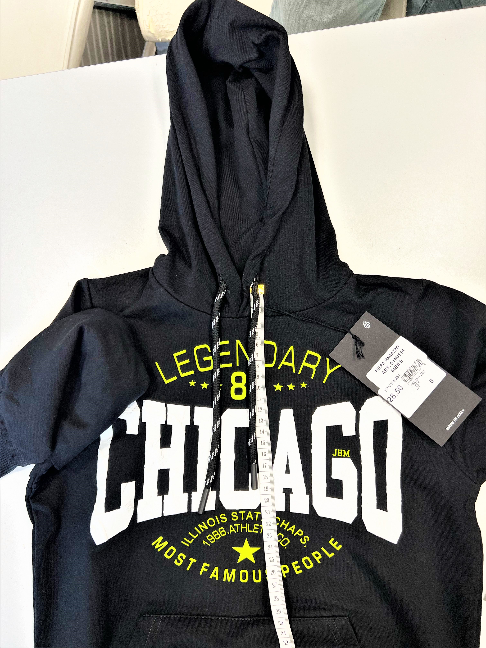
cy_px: 324
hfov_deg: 53.1
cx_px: 243
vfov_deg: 67.3
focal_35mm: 26
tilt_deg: -82.8
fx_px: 487
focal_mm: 5.7
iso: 80
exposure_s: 1/100
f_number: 1.5
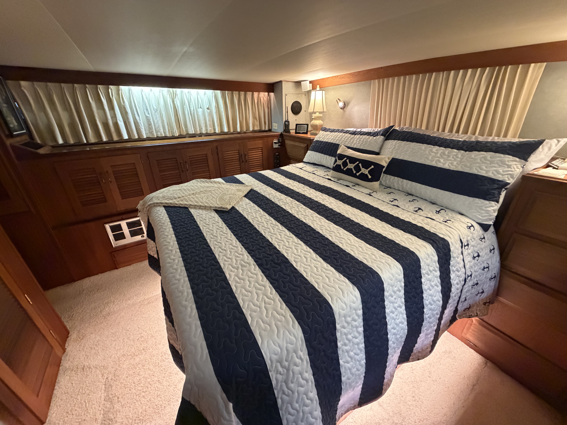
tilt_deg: -26.7
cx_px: 284
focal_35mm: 14
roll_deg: +2.3
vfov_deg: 85.7
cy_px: 212
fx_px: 229
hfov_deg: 102.1
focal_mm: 2.22
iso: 800
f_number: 2.2
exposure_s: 1/60
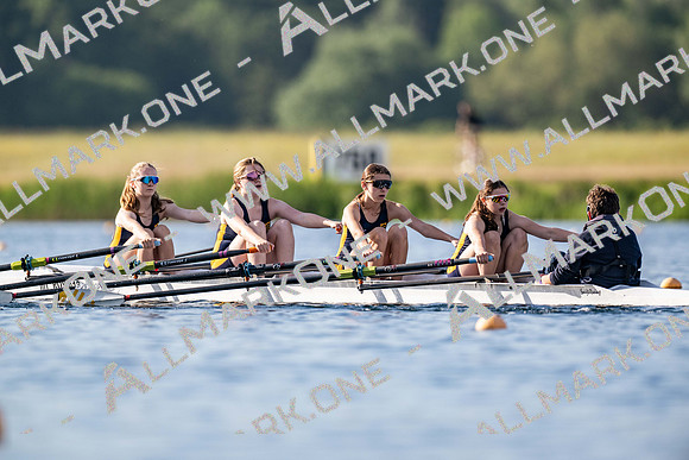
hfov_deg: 3.4
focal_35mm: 600
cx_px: 344
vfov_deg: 2.3
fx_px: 11485
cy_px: 230
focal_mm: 600
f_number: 5
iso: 400
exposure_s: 1/2500
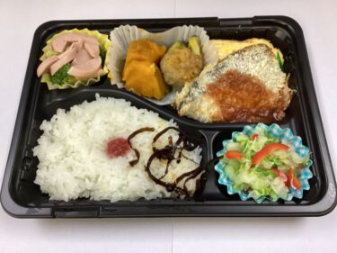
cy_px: 126
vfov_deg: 45.4
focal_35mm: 31
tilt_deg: -66.4
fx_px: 302
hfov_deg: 58.4
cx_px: 168
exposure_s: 1/60
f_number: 2.4
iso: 125
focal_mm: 3.3
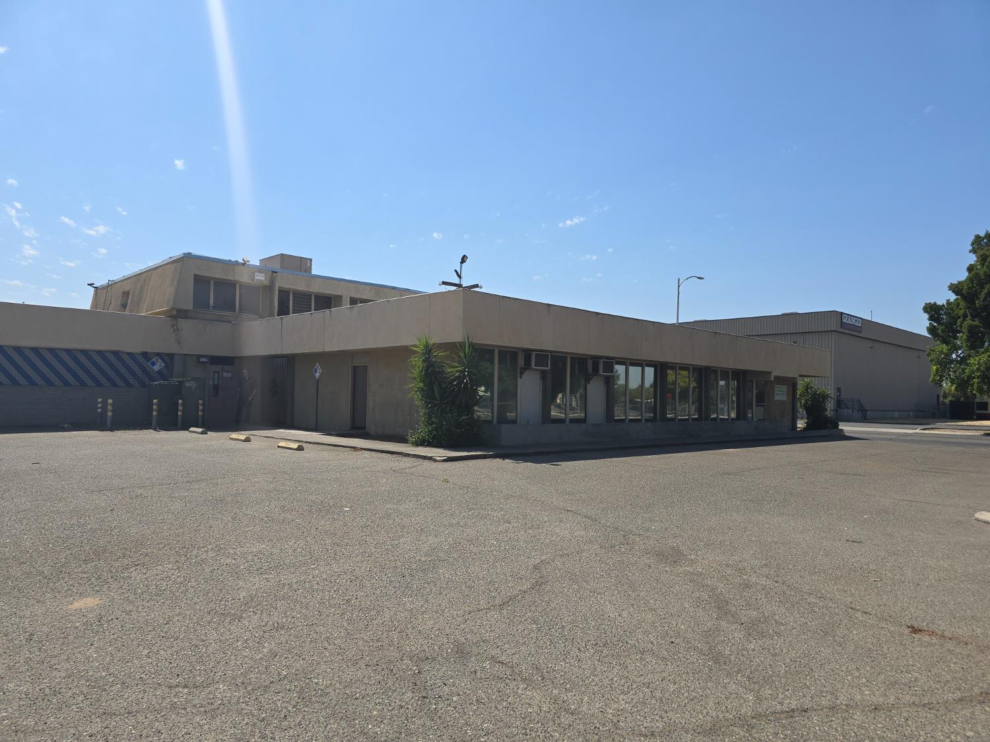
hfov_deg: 73.9
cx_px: 495
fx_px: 658
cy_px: 371
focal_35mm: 23
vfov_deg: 58.9
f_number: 1.7
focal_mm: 6.3
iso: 12
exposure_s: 1/1248
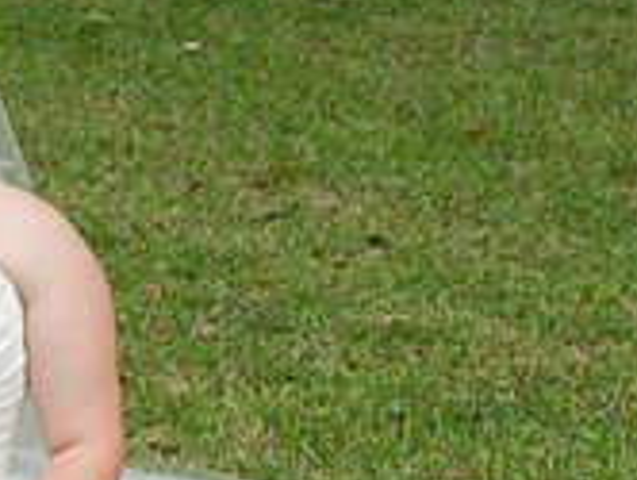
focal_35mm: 369
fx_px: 6800
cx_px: -338
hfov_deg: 5.3
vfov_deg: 4.0
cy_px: 534
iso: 320
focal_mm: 110
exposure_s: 1/125
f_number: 6.3
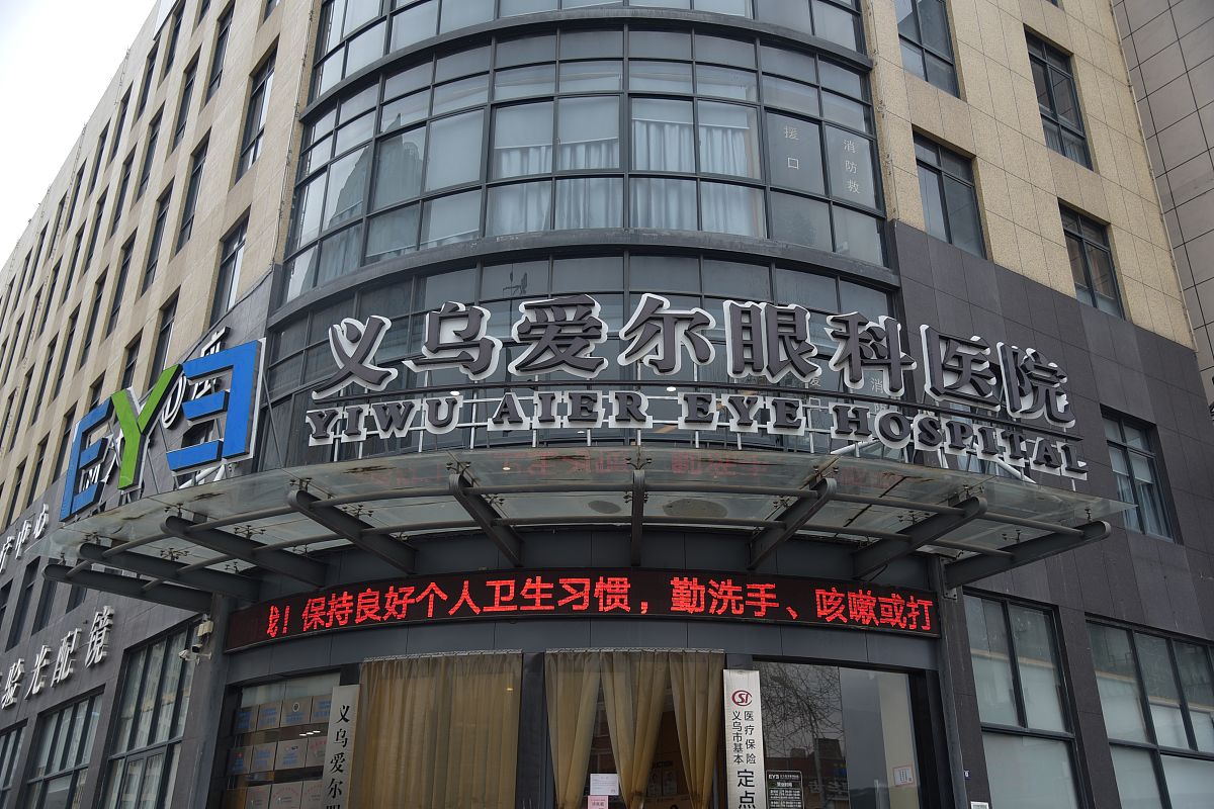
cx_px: 607
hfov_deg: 58.7
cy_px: 404
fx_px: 1079
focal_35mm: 32
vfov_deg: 41.1
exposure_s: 1/200
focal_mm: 32
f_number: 4
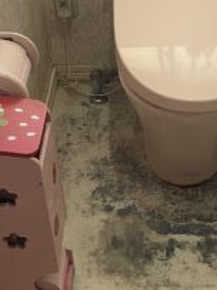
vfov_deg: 23.9
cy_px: 149
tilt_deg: -38.9
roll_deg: +0.7
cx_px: 181
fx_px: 686
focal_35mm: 82
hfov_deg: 17.8
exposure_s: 1/73
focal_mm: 4.2
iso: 125
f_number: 1.6
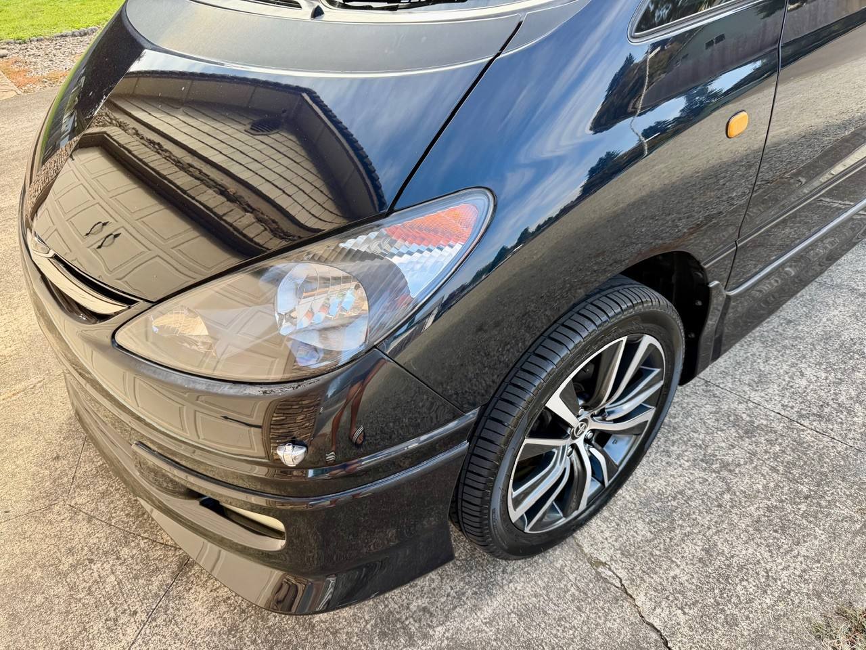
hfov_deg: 71.6
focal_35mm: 24
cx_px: 433
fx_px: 600
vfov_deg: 56.8
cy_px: 325
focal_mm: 6.76
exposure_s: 1/363
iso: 100
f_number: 1.78
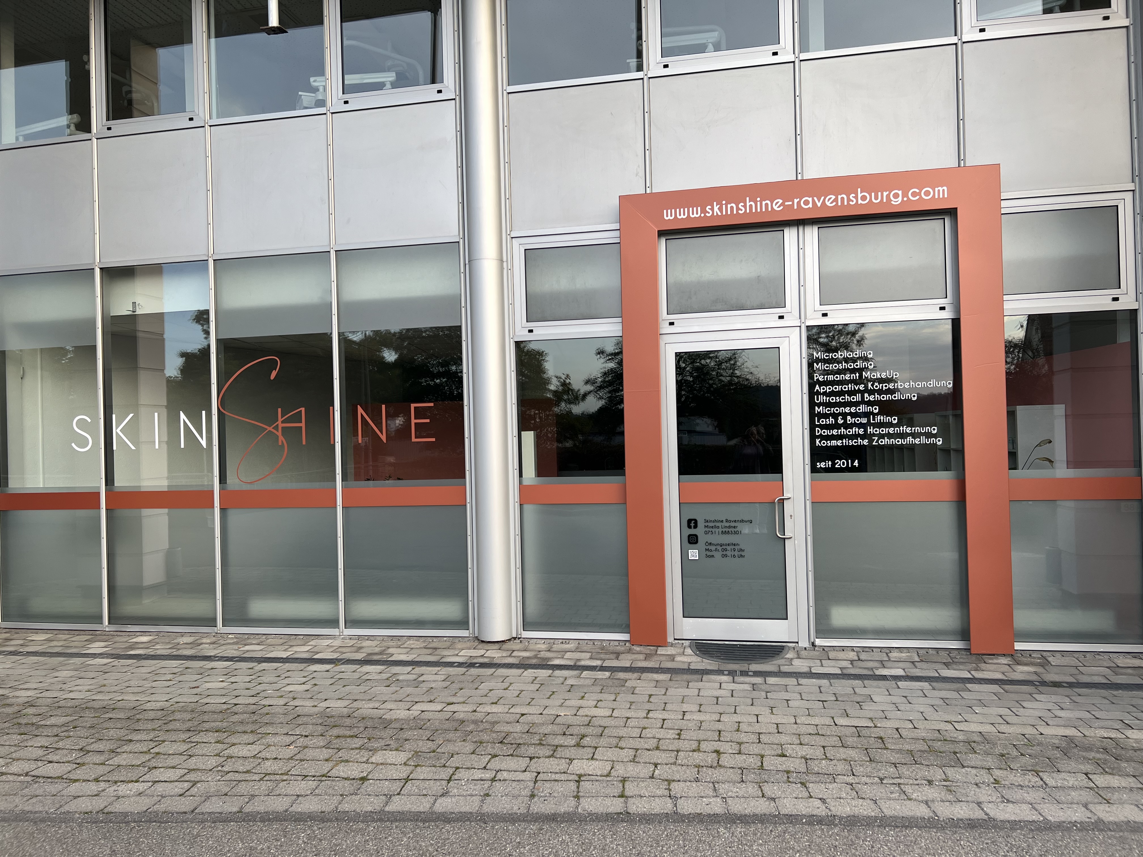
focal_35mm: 26
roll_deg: +1.7
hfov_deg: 67.3
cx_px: 572
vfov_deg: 53.1
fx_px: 859
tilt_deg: -0.9
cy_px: 428
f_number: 1.5
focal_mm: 5.7
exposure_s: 1/488
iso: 50
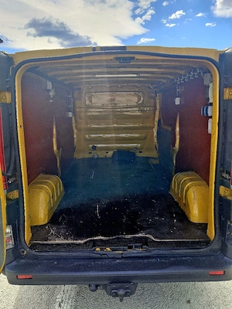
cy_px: 154
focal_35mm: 23
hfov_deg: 58.9
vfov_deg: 73.9
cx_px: 116
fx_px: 206
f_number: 1.8
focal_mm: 5.54
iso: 50
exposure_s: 1/667
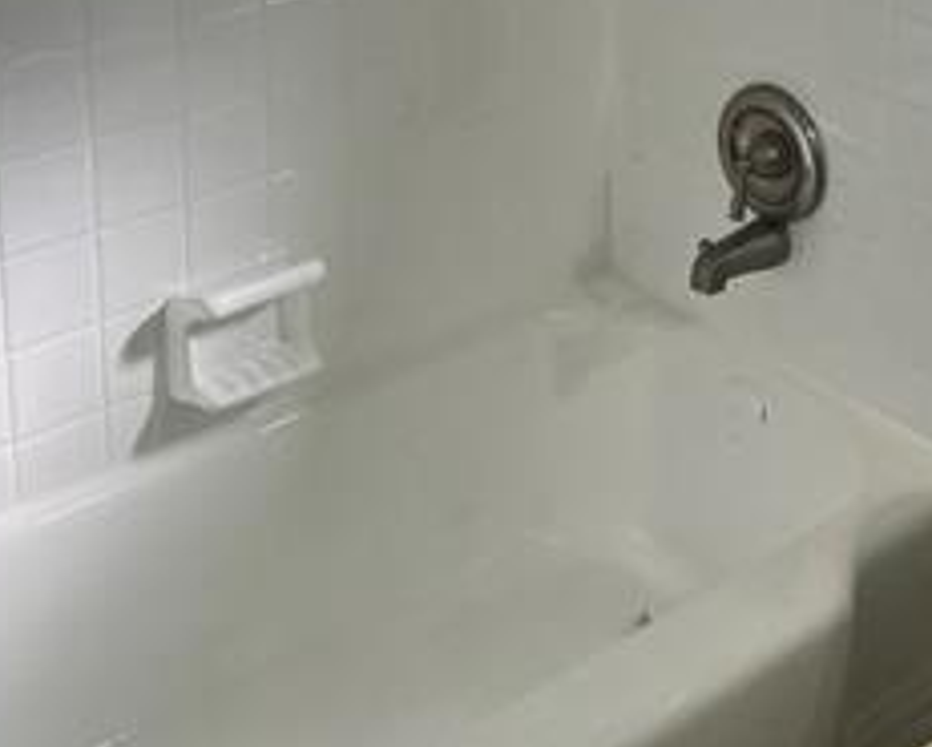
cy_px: -73
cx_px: 593
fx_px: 1821
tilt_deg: -12.6
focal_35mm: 66
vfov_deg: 21.9
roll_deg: -0.5
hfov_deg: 28.6
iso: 32
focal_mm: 5.7
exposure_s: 1/148
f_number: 1.5
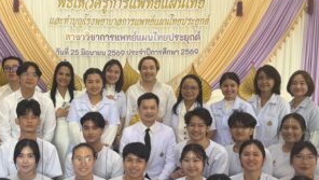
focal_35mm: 53
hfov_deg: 38.7
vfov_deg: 22.5
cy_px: 127
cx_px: 109
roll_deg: -0.6
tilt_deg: -5.9
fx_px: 449
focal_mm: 6.76
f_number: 1.78
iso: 100
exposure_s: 1/100
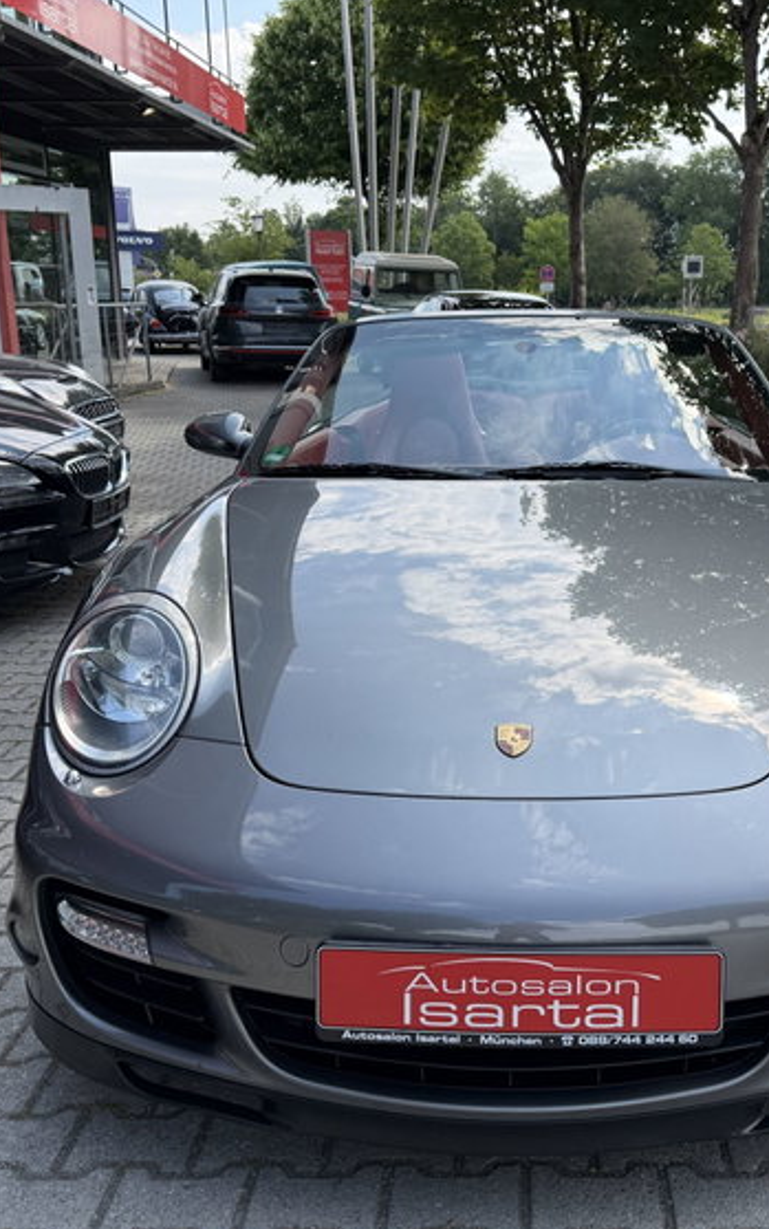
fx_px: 1173
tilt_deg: -15.8
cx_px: 518
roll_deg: +0.3
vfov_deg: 55.3
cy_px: 628
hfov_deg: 35.9
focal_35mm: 35
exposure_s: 1/2053
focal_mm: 6.76
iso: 100
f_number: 1.78
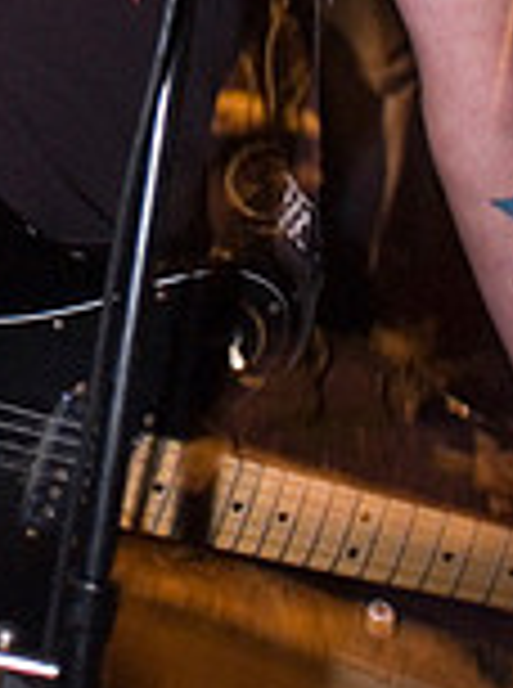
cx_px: -146
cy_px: -252
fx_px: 1687
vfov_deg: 20.6
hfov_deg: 16.4
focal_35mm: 85
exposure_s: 1/20
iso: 800
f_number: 2.8
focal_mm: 20
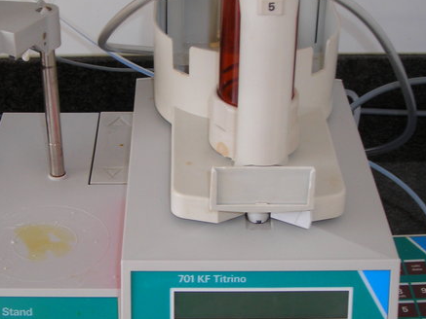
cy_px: 154
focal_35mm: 75
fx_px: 923
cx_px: 201
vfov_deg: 19.6
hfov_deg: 26.0
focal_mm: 6.8
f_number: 3.3
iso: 50
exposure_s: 1/30
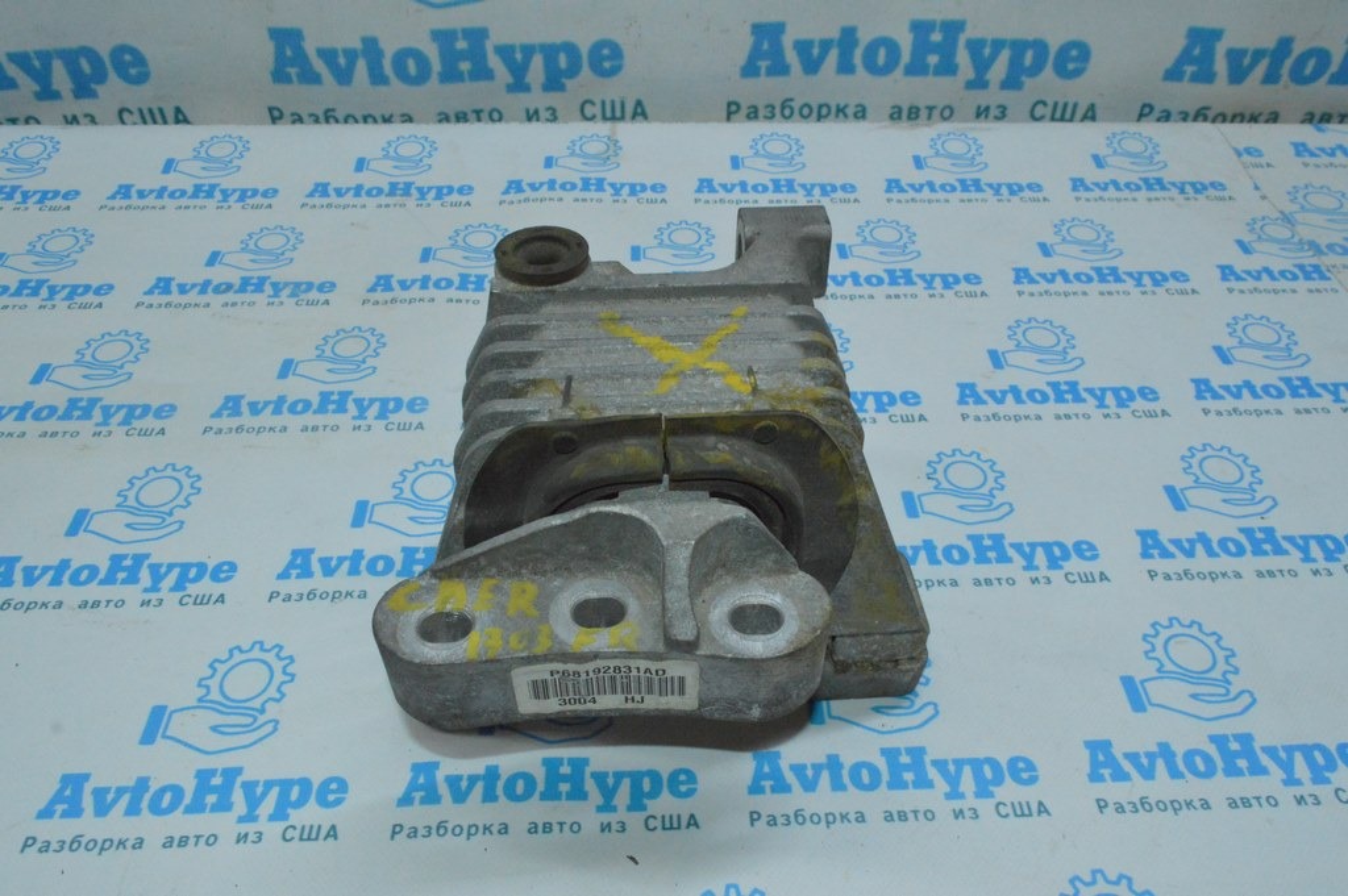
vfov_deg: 47.9
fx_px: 1010
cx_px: 674
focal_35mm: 27
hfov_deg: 67.4
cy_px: 448
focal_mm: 18
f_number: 16
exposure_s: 1/200
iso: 6400
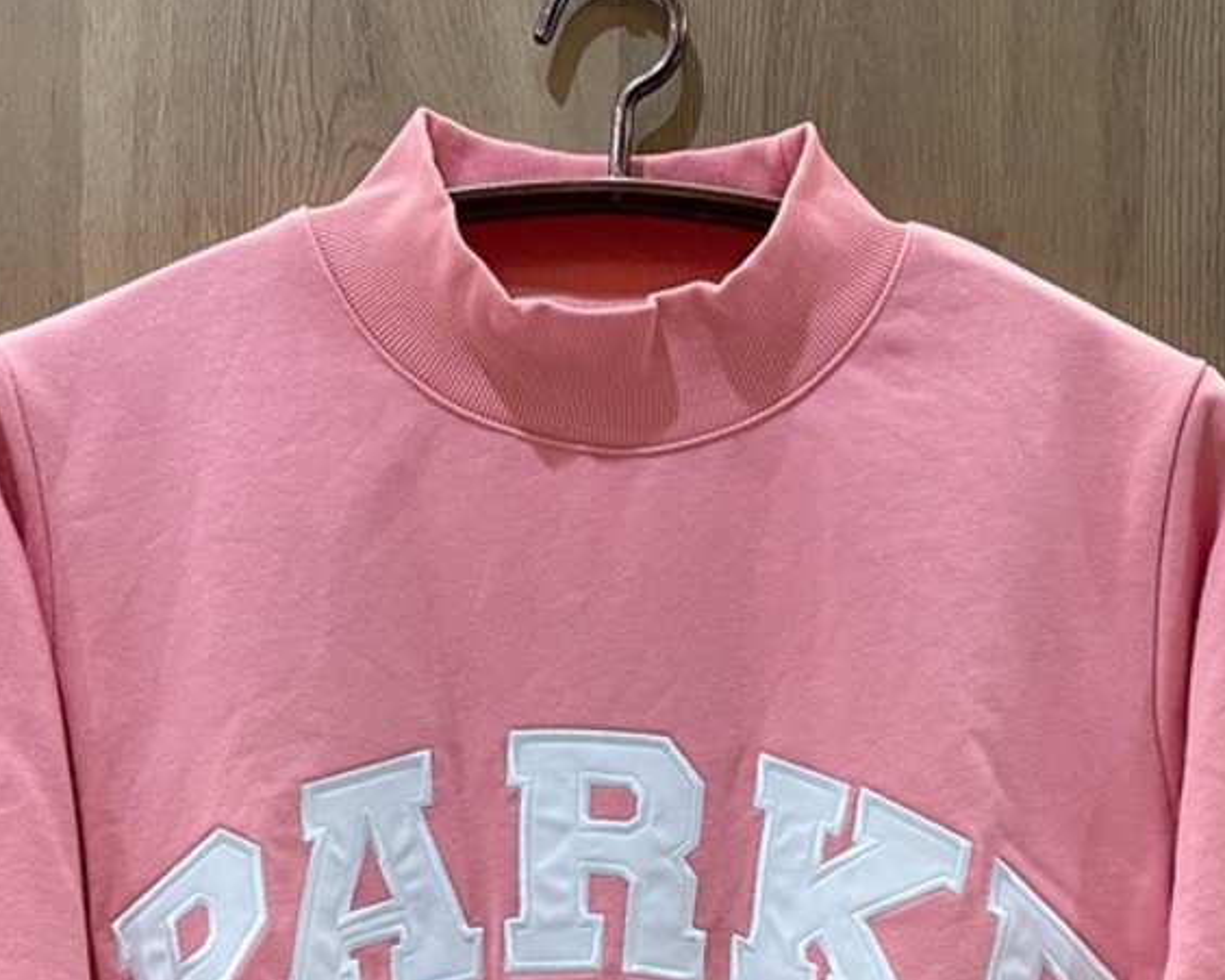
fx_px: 2175
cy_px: 1125
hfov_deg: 31.5
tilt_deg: -5.2
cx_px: 599
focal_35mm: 60
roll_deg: -1.0
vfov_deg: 23.5
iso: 160
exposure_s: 1/60
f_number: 1.6
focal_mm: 4.2
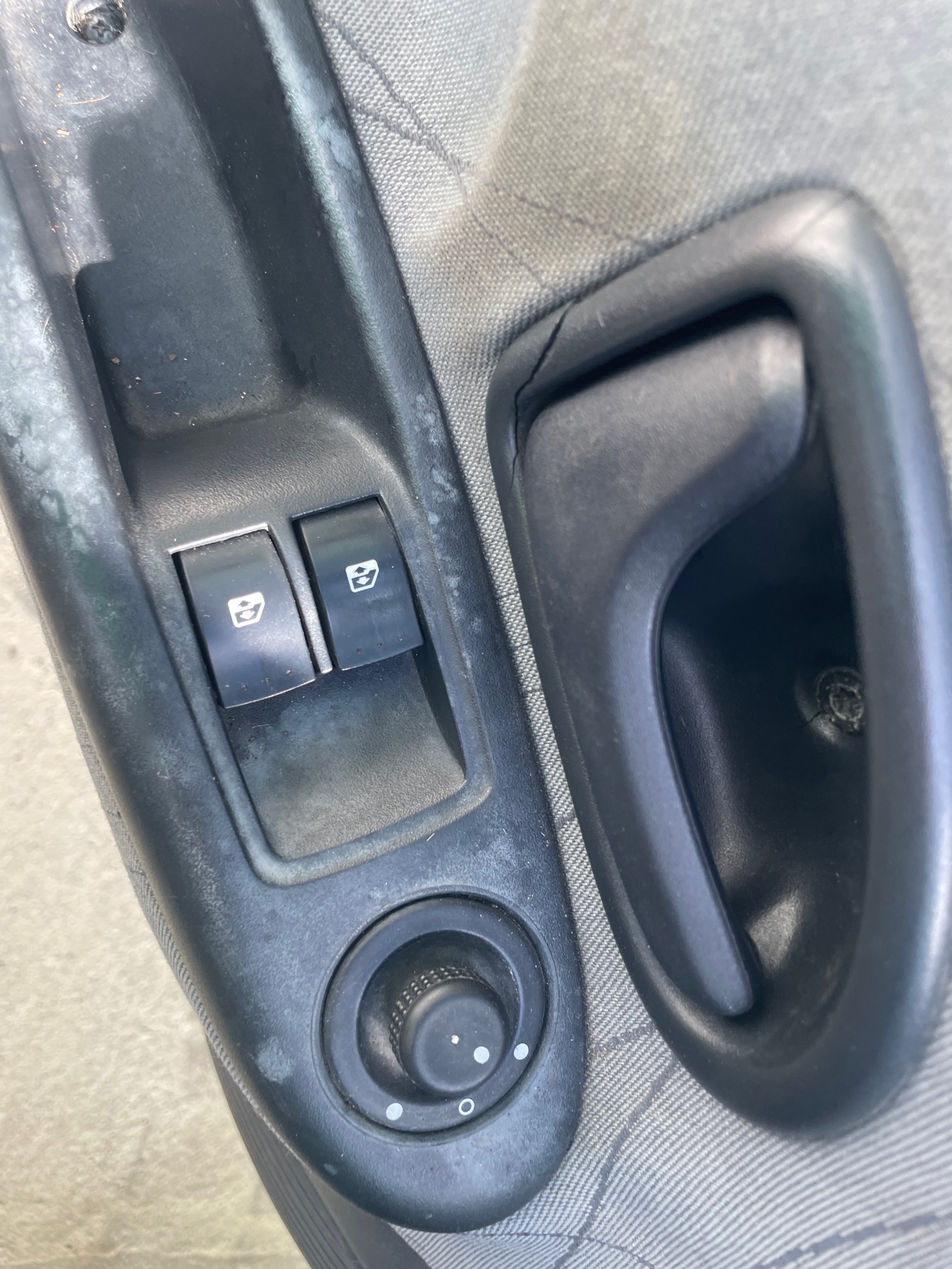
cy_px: 634
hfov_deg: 53.1
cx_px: 476
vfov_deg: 67.3
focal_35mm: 26
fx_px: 953
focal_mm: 4.2
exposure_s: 1/181
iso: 32
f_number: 1.6
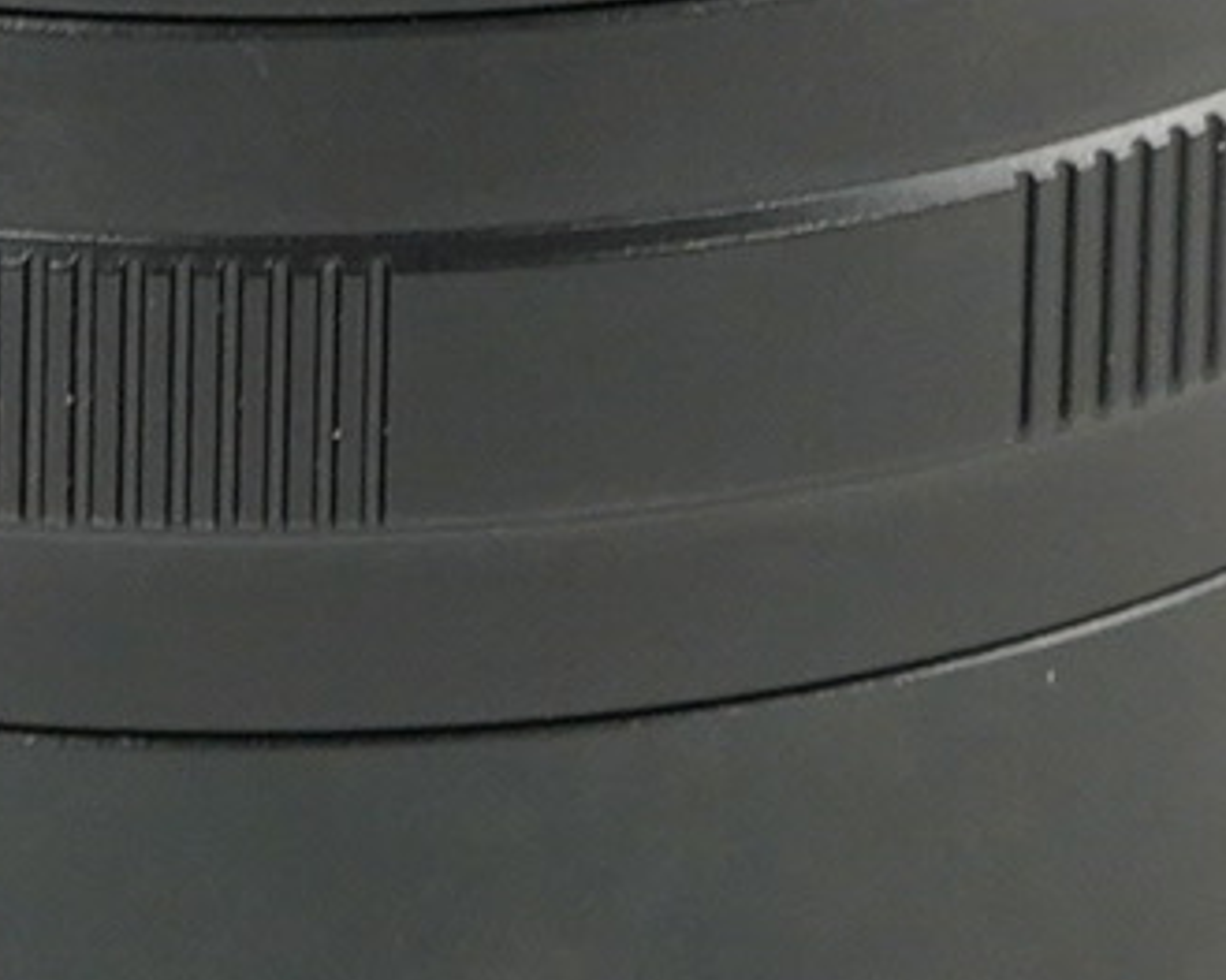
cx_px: 302
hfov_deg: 2.5
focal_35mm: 772
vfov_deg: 2.0
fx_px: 28004
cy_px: -838
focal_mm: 90
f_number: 11
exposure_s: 1/10
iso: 1000
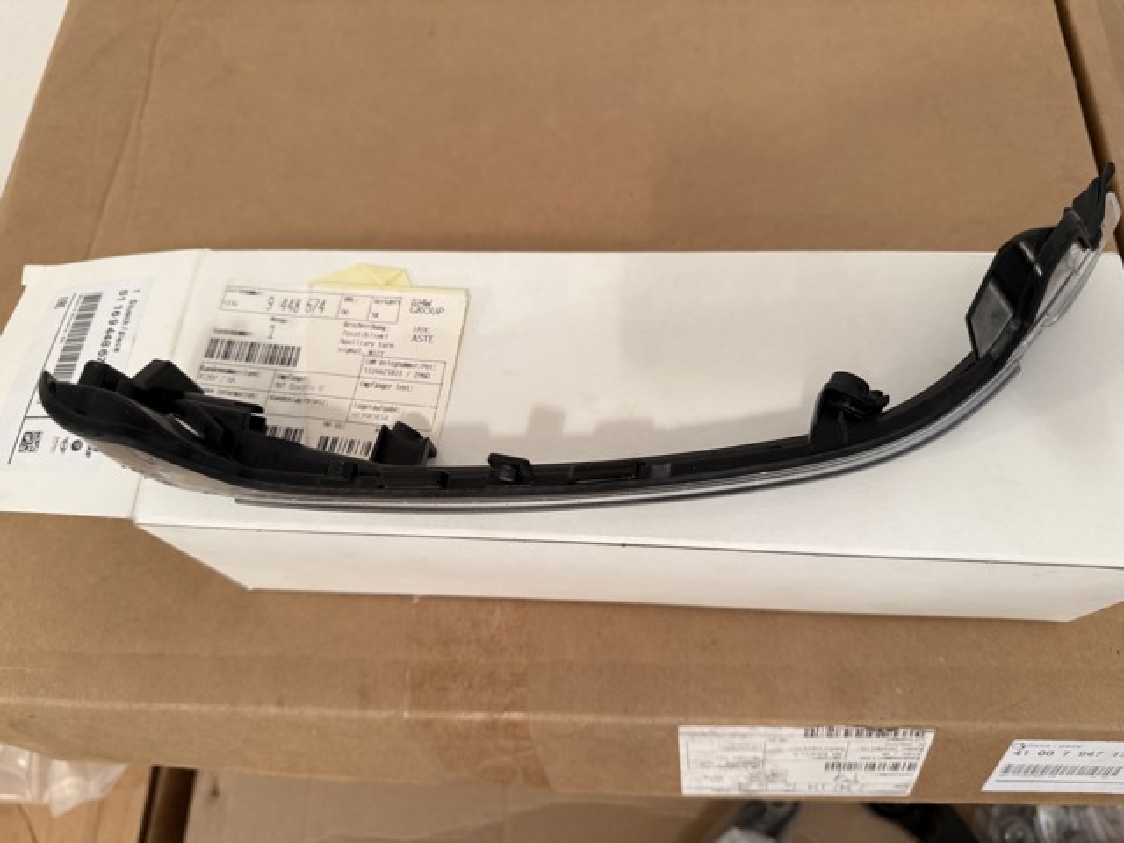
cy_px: 422
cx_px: 562
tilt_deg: -66.7
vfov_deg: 56.8
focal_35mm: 24
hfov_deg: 71.6
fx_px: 779
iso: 160
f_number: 1.78
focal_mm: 6.76
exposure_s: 1/50
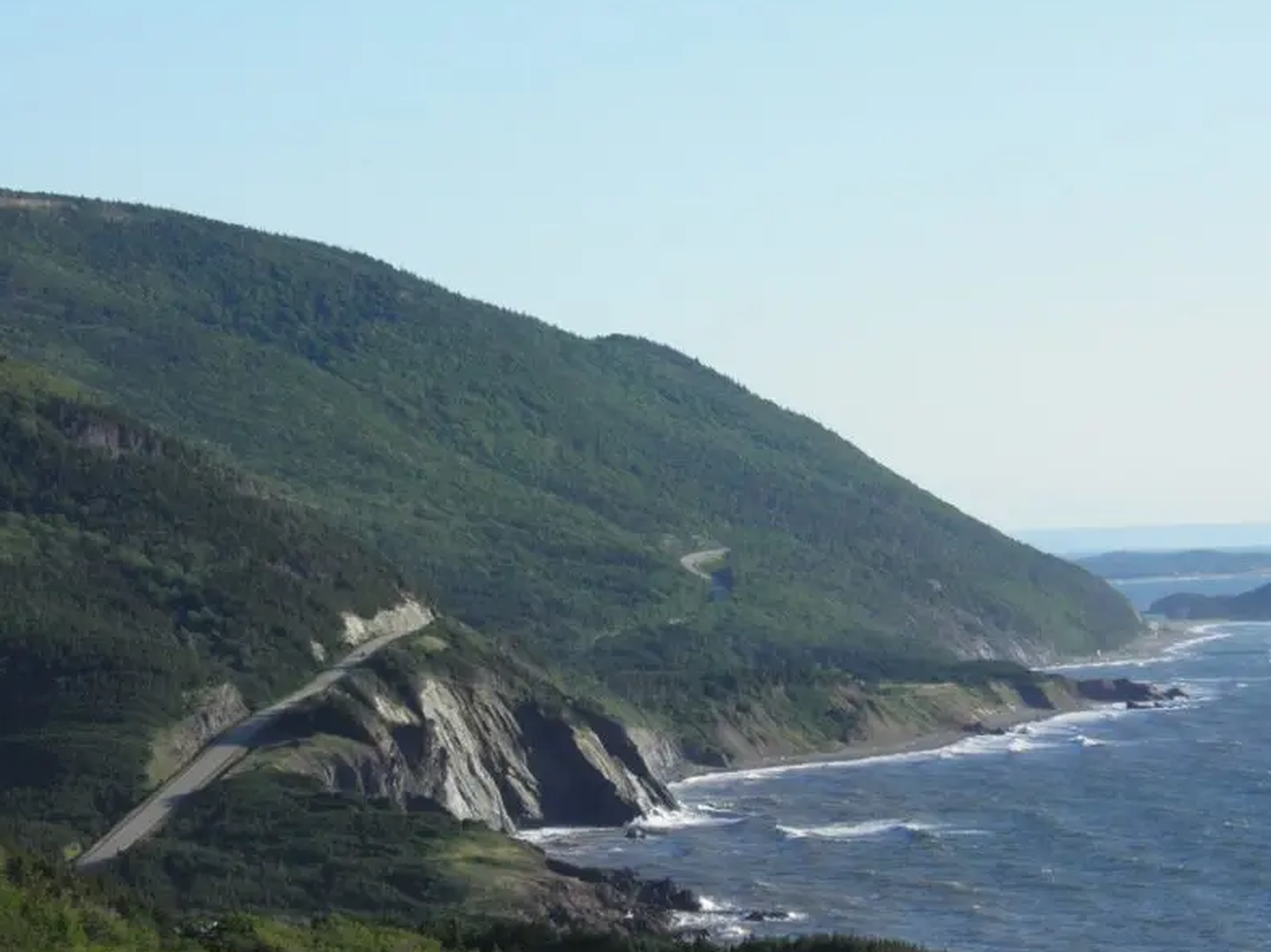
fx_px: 5359
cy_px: 533
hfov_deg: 13.5
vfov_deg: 10.2
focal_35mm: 146
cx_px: 737
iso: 50
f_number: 5.6
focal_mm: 20.2
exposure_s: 1/250
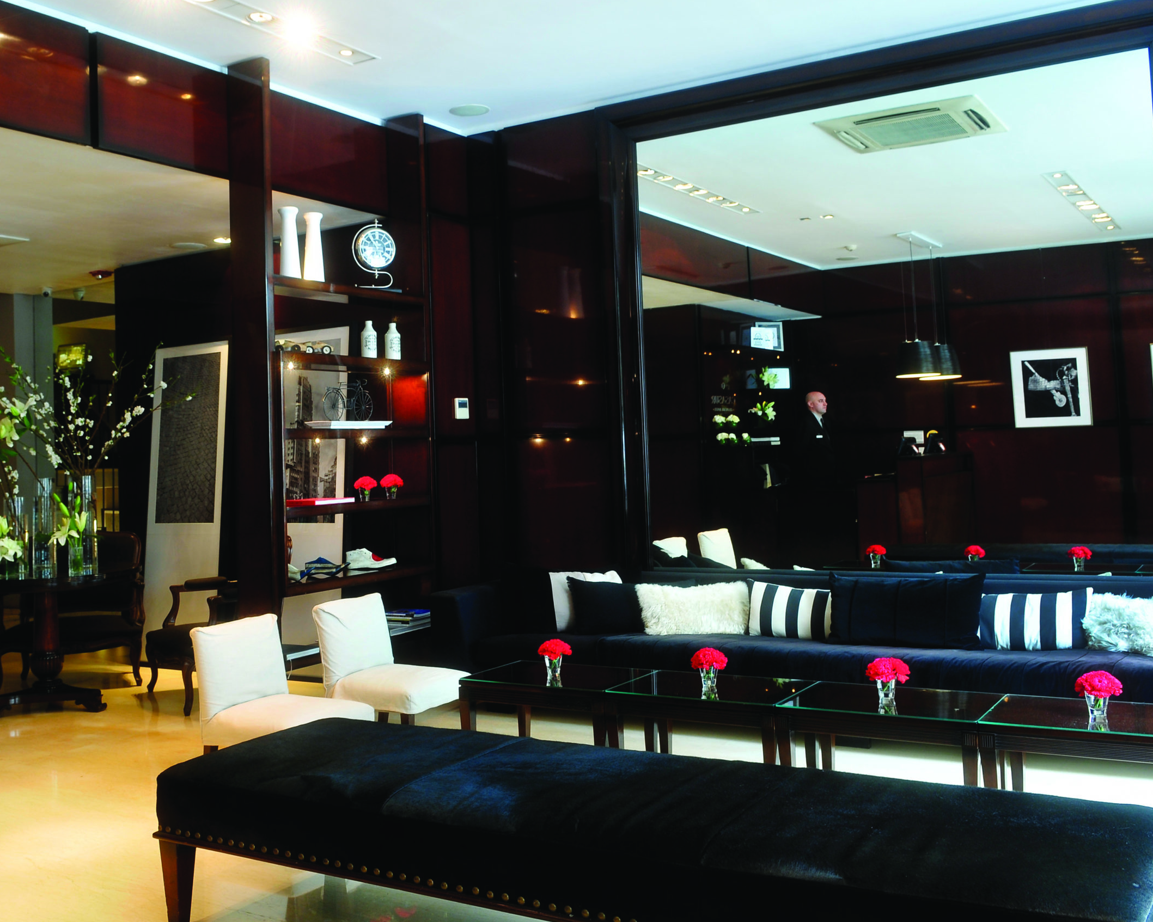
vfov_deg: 43.4
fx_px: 1160
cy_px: 460
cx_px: 467
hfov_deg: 52.5
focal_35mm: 34
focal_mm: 20
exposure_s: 1
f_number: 7.1
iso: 200
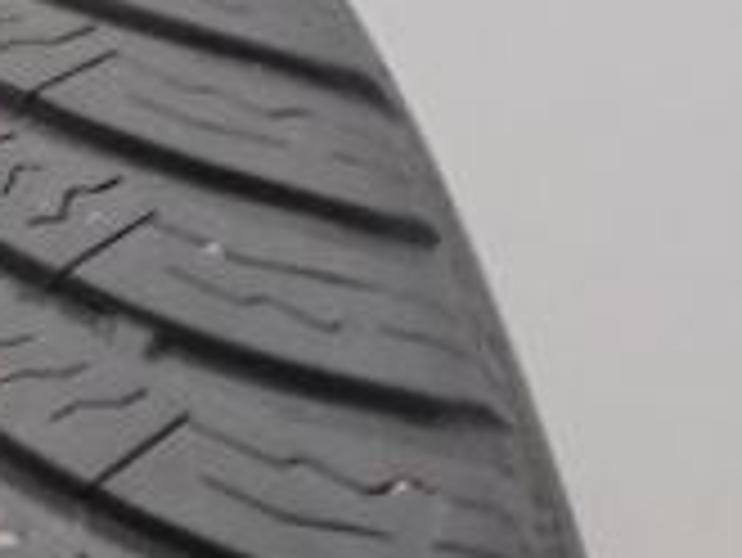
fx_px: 2167
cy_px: 207
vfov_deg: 14.7
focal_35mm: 101
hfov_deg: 17.2
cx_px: -423
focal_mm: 4.6
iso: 200
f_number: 3.5
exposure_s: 1/30
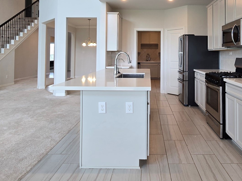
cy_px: 50
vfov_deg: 52.9
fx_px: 175
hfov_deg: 68.4
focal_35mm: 25
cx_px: 150
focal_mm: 2.2
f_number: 2.2
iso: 50
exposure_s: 1/60
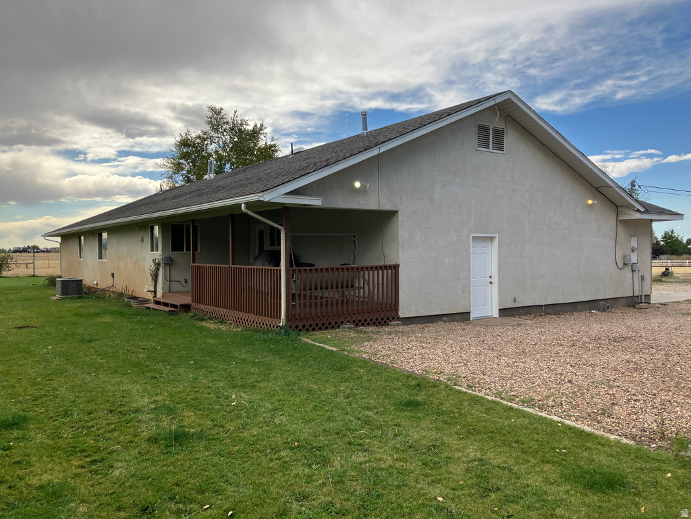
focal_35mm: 28
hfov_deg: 63.4
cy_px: 260
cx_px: 346
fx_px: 559
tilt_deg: -1.0
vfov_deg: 49.7
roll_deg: +0.6
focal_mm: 3.99
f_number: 1.8
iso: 32
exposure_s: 1/1215
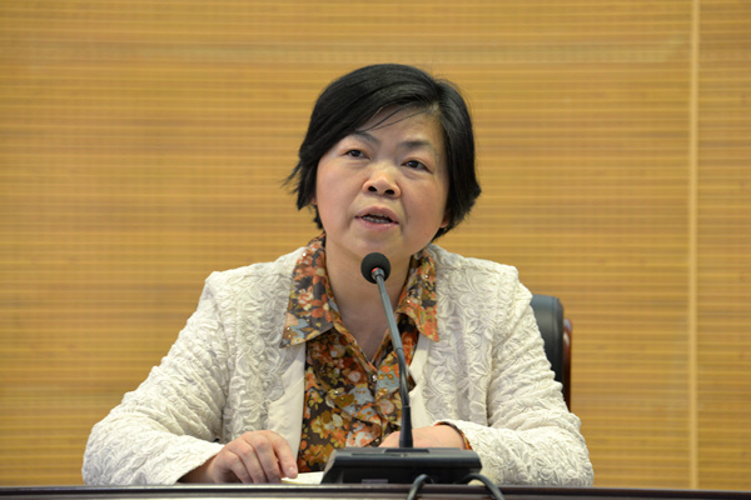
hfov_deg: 11.4
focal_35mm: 180
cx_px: 376
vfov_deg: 7.6
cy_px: 250
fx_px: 3755
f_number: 5.6
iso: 1250
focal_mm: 180
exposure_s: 1/30
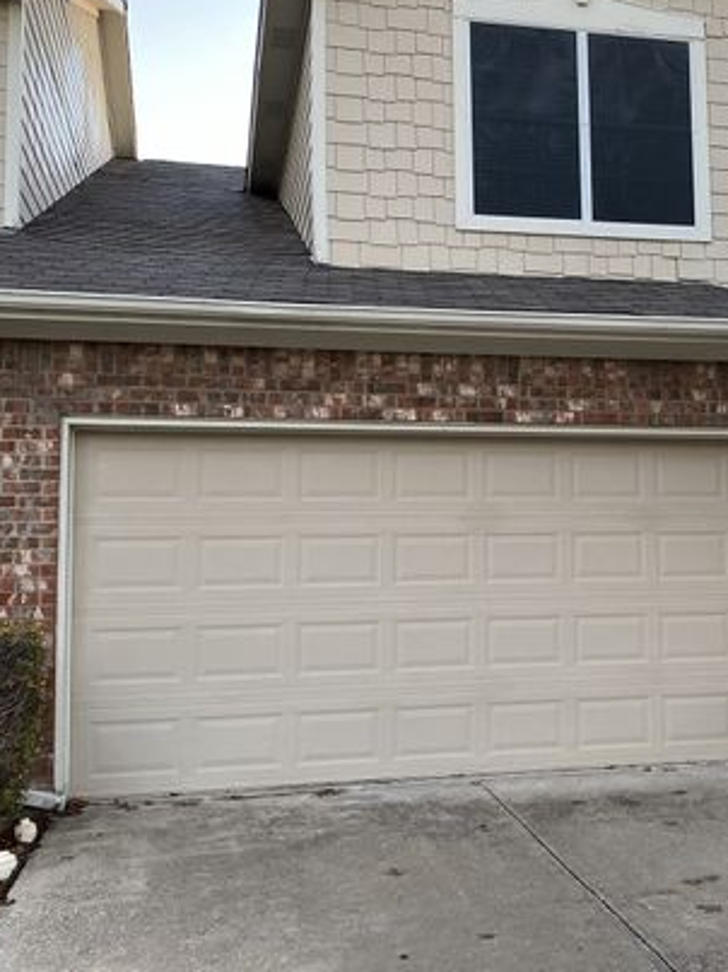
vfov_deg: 43.9
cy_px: 464
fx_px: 1206
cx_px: 538
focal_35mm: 43
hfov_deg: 33.0
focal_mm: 4.25
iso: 100
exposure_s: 1/121
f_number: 1.8
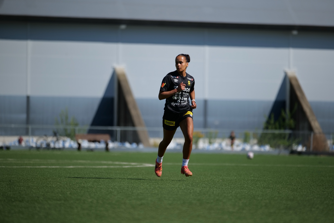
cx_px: 167
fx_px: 1855
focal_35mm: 200
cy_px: 112
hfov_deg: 10.3
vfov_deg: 6.9
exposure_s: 1/8000
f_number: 2.8
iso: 320
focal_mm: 200
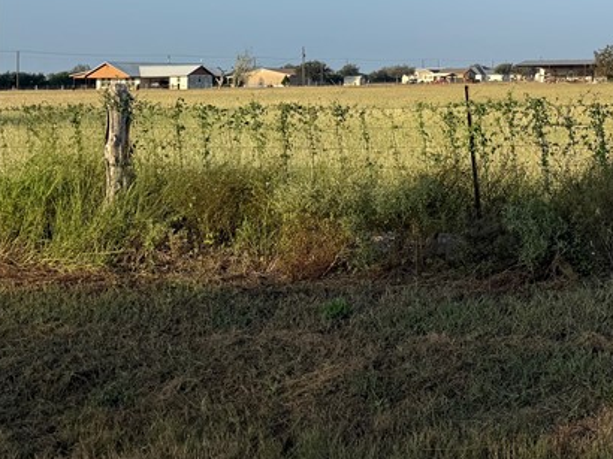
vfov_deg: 23.5
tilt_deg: +3.0
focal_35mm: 60
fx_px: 1062
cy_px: 10
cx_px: 761
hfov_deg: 27.7
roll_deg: +0.4
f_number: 1.78
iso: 80
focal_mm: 6.76
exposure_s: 1/3425
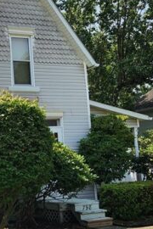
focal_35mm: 71
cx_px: -32
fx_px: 453
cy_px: 117
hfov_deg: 18.2
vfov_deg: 28.5
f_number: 1.8
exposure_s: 1/1542
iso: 20
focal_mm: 5.4
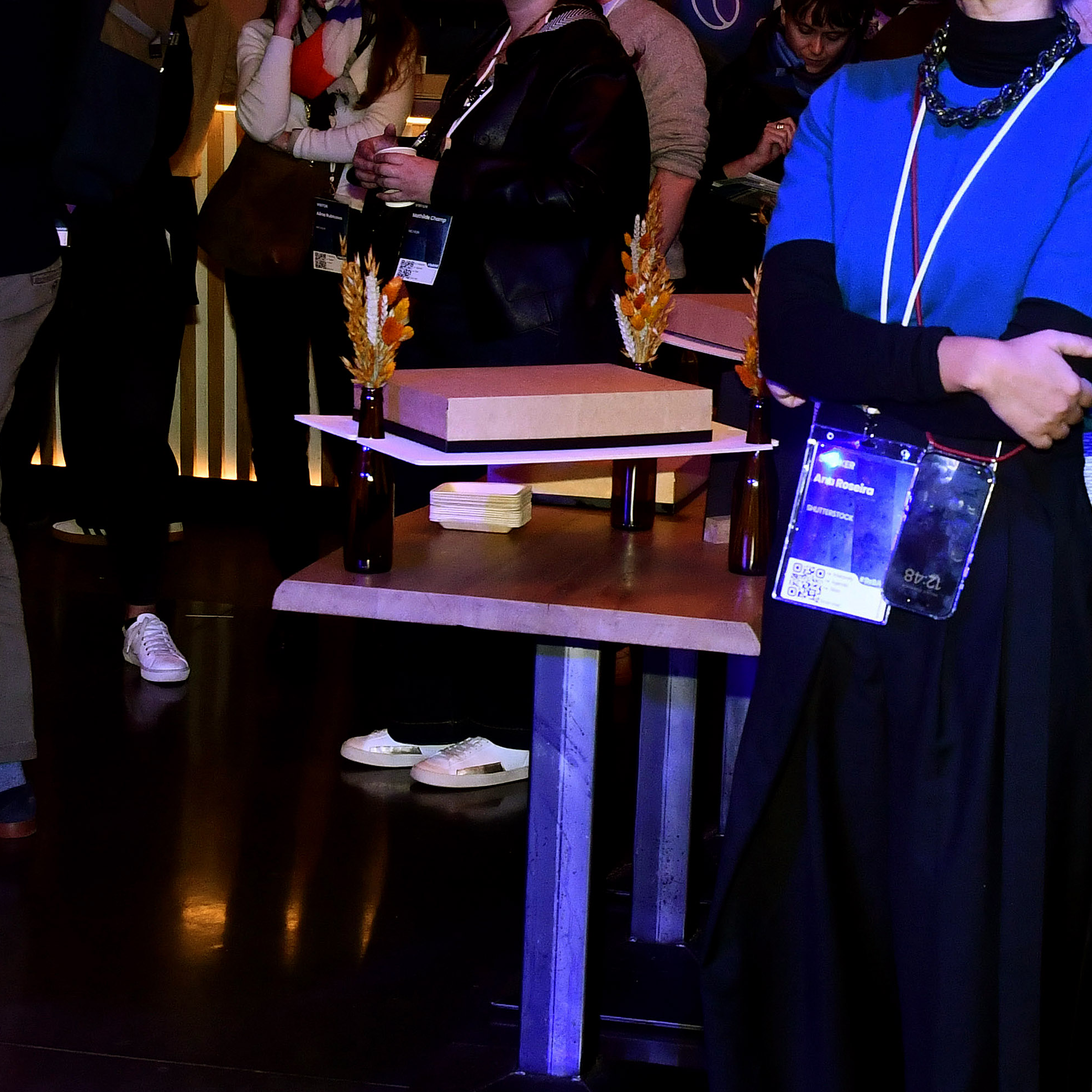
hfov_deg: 21.8
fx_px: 2820
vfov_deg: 21.9
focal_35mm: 79
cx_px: 748
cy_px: 530
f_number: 5.6
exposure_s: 1/125
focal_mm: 22
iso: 1000
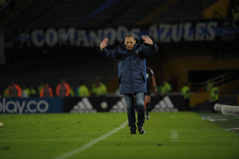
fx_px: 2654
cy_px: 80
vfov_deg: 3.4
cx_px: 120
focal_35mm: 400
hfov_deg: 5.2
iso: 1600
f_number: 4
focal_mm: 400
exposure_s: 1/640
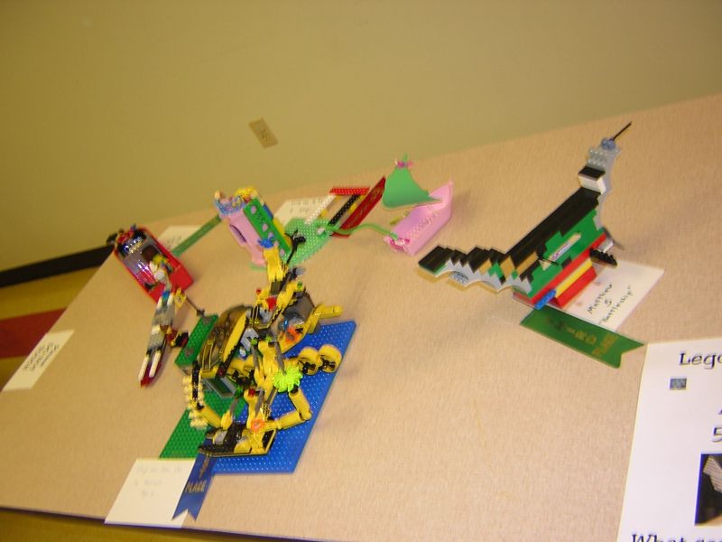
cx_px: 361
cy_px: 271
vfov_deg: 39.7
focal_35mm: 36
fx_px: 751
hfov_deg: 51.4
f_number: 2.6
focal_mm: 4.7
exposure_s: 1/30
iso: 100
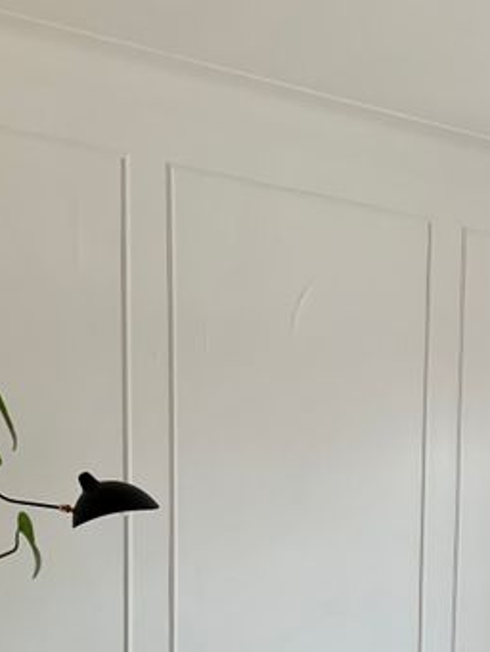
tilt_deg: -5.9
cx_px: 507
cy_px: 719
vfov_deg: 28.7
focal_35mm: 61
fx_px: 1151
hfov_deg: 22.9
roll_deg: -2.4
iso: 125
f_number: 1.8
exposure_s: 1/60
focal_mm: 4.25
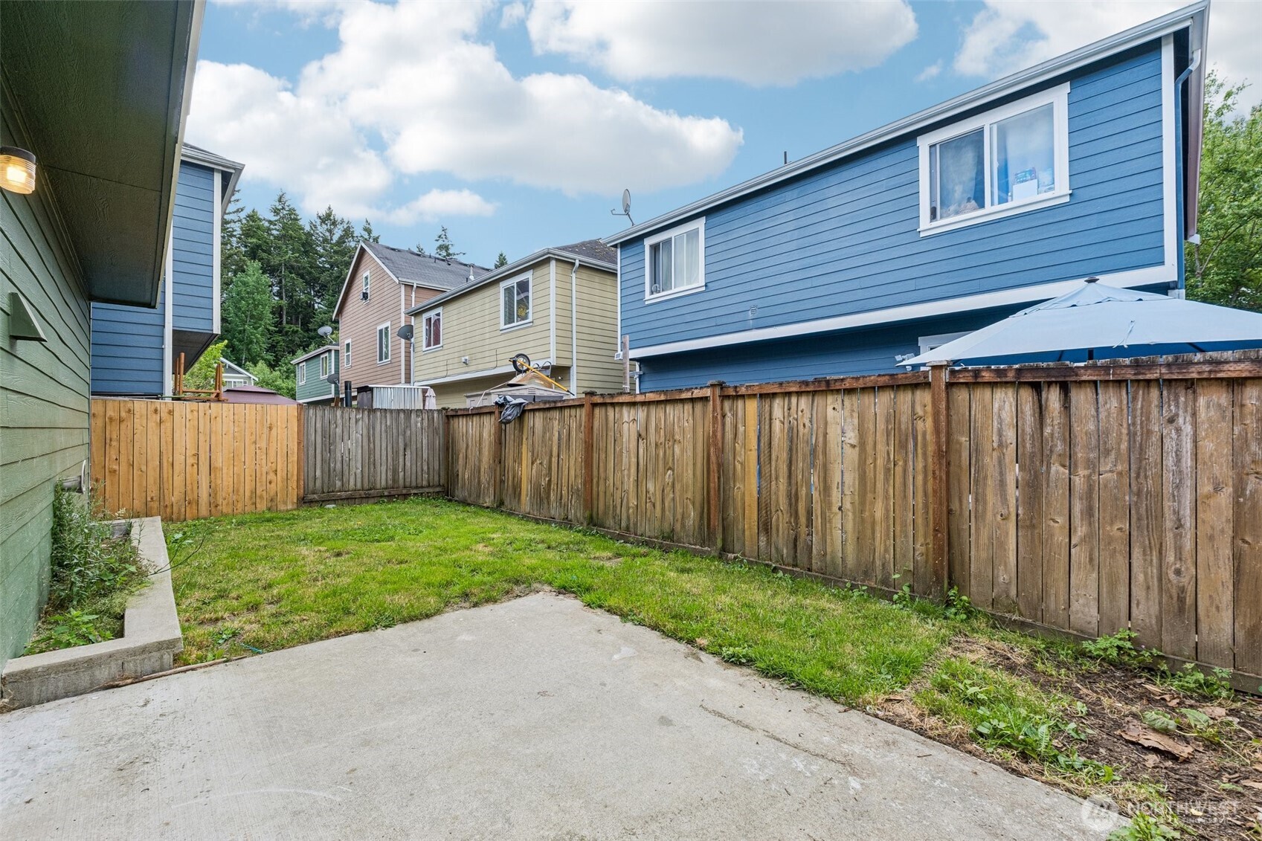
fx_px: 526
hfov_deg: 100.4
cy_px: 420
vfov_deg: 77.3
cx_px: 631
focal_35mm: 15
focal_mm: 10
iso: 125
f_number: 9
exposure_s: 1/30
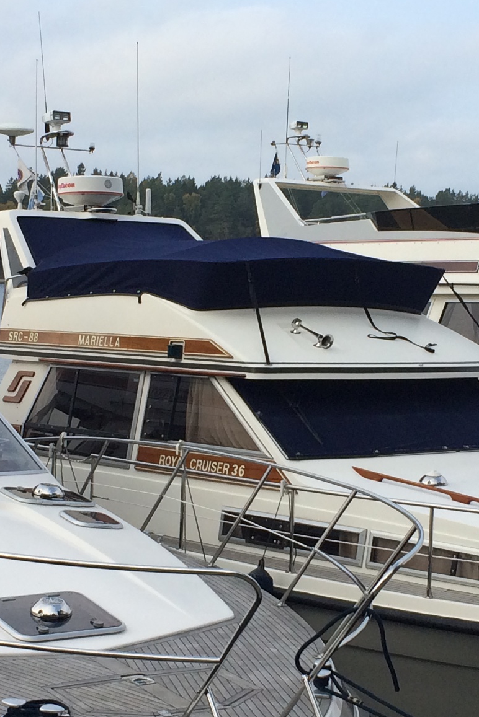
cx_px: 277
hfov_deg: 15.5
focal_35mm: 88
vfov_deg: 23.1
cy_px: 429
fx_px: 1755
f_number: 2.2
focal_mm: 4.12
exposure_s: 1/1325
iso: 40
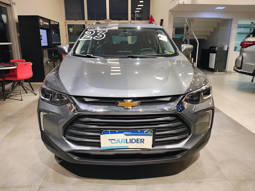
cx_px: 128
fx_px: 184
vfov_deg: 54.9
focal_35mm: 25
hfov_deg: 69.4
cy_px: 96
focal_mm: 5.89
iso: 406
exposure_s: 1/60
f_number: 1.4
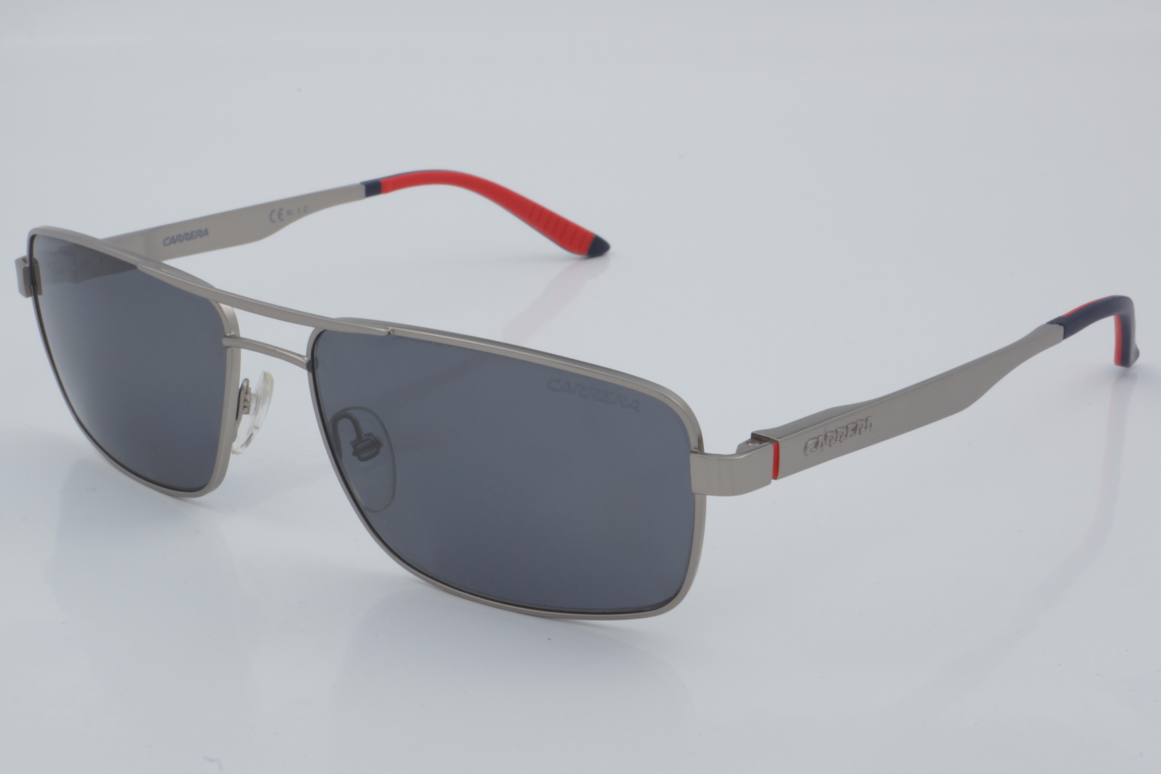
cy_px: 387
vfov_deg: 20.2
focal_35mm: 68
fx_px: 2177
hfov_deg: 29.9
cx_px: 580
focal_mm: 45
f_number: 32
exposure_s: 1/4
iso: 100
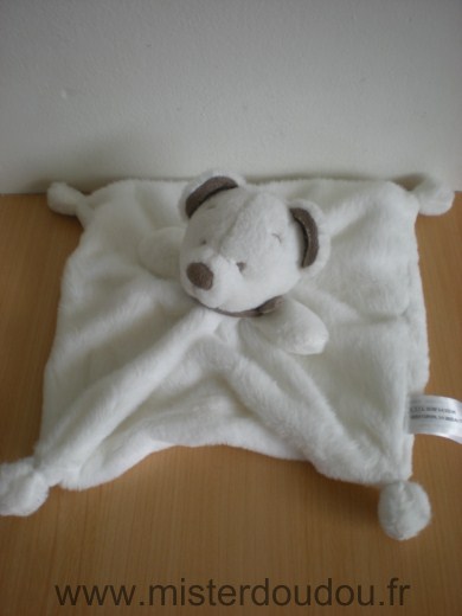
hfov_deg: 37.7
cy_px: 308
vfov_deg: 49.0
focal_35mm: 38
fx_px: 676
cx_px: 231
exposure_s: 1/81.8
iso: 64
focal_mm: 6.3
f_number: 3.1
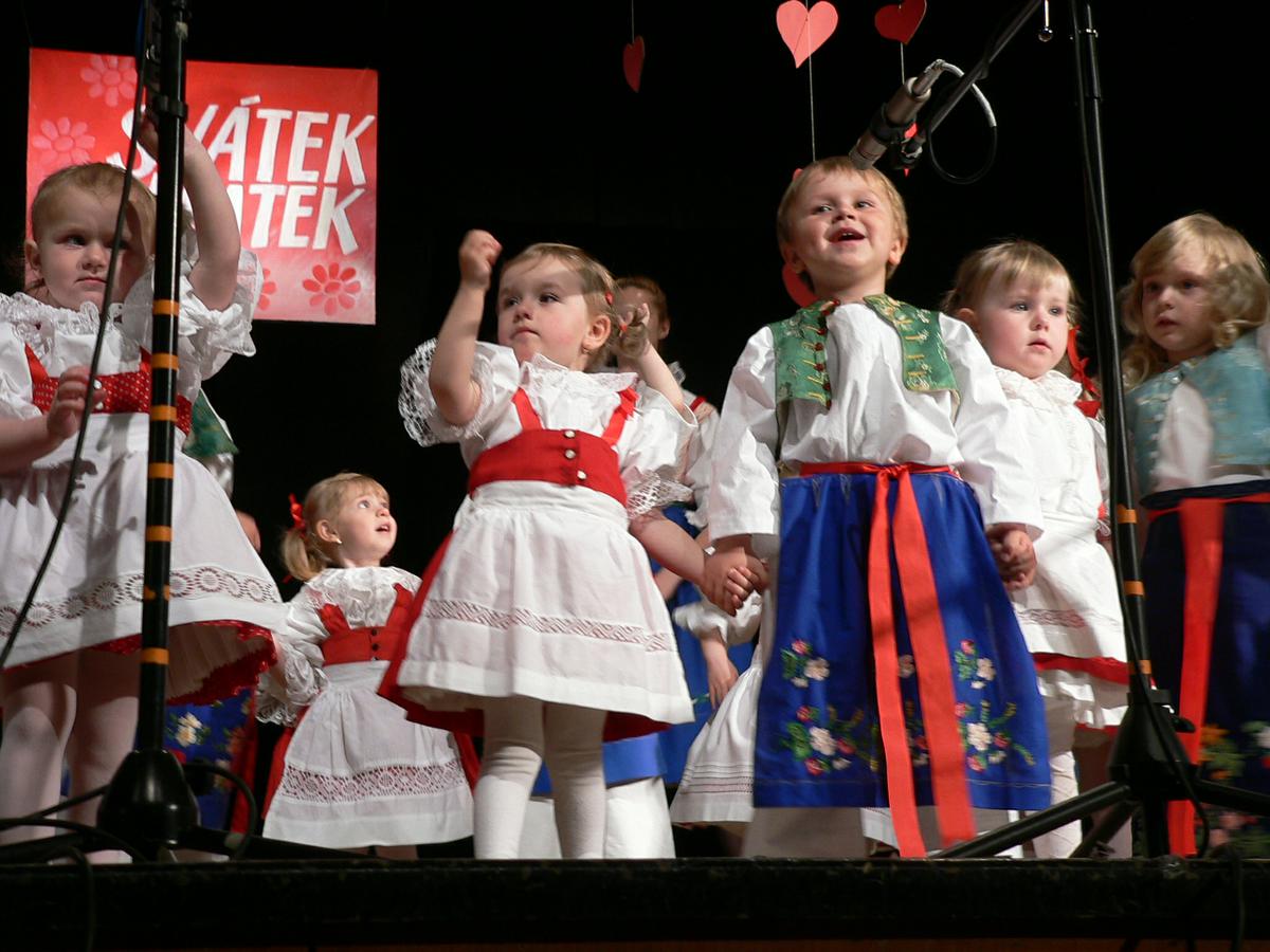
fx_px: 2238
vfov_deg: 24.0
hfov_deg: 31.7
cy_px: 476
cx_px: 635
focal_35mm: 61
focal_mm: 10.2
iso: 100
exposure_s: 1/20
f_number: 2.8
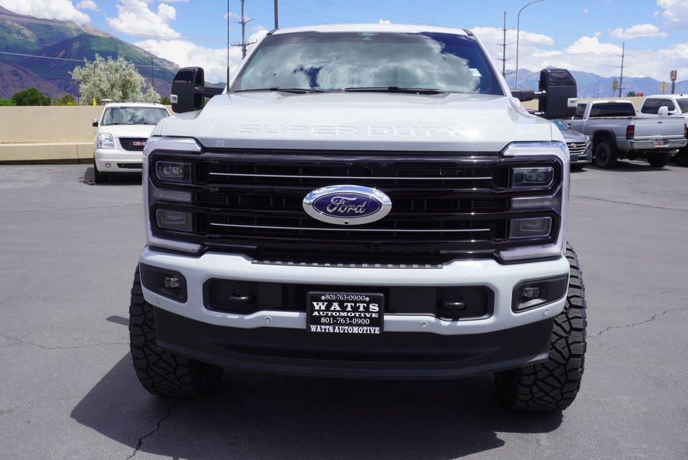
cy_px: 230
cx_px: 344
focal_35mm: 34
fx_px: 660
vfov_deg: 38.4
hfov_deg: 55.1
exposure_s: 1/125
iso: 100
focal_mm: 23
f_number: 10
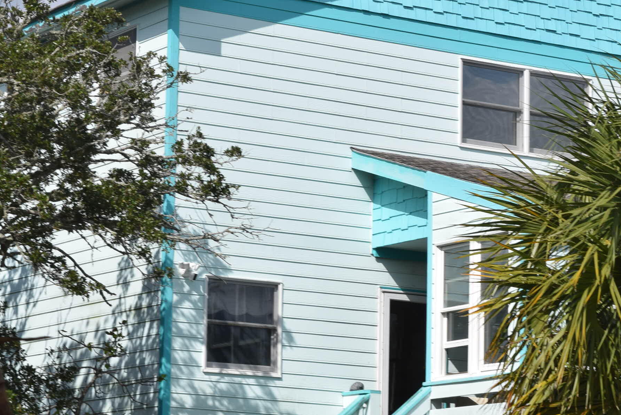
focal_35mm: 139
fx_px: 2396
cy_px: 302
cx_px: 331
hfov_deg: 14.8
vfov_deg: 9.9
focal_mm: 55
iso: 200
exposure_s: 1/500
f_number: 11
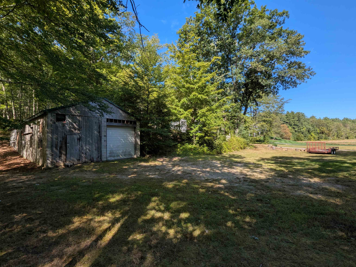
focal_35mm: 16
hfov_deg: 94.5
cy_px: 134
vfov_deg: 78.1
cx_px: 178
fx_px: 165
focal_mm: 2.22
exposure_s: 1/843
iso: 42
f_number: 2.2
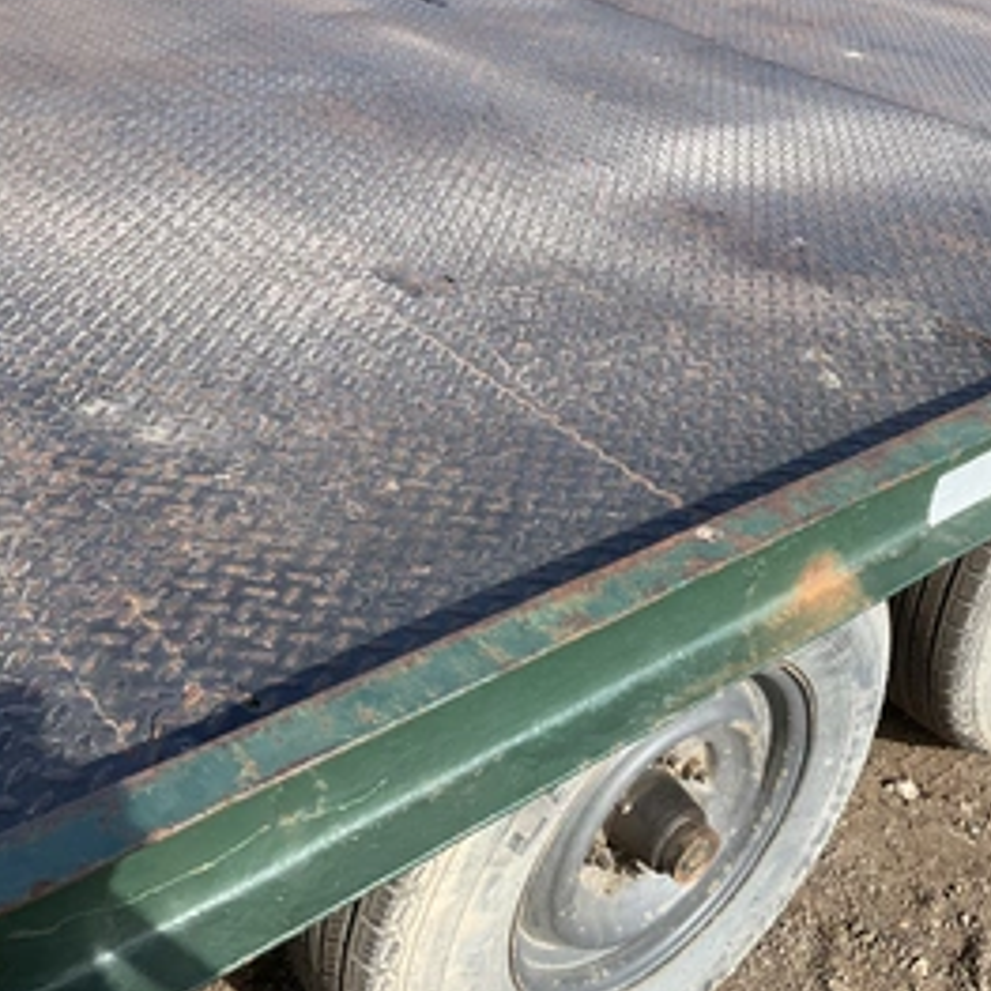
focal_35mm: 39
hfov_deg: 42.2
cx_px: 667
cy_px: 452
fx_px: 1263
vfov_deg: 42.8
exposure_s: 1/719
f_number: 1.8
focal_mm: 3
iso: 25
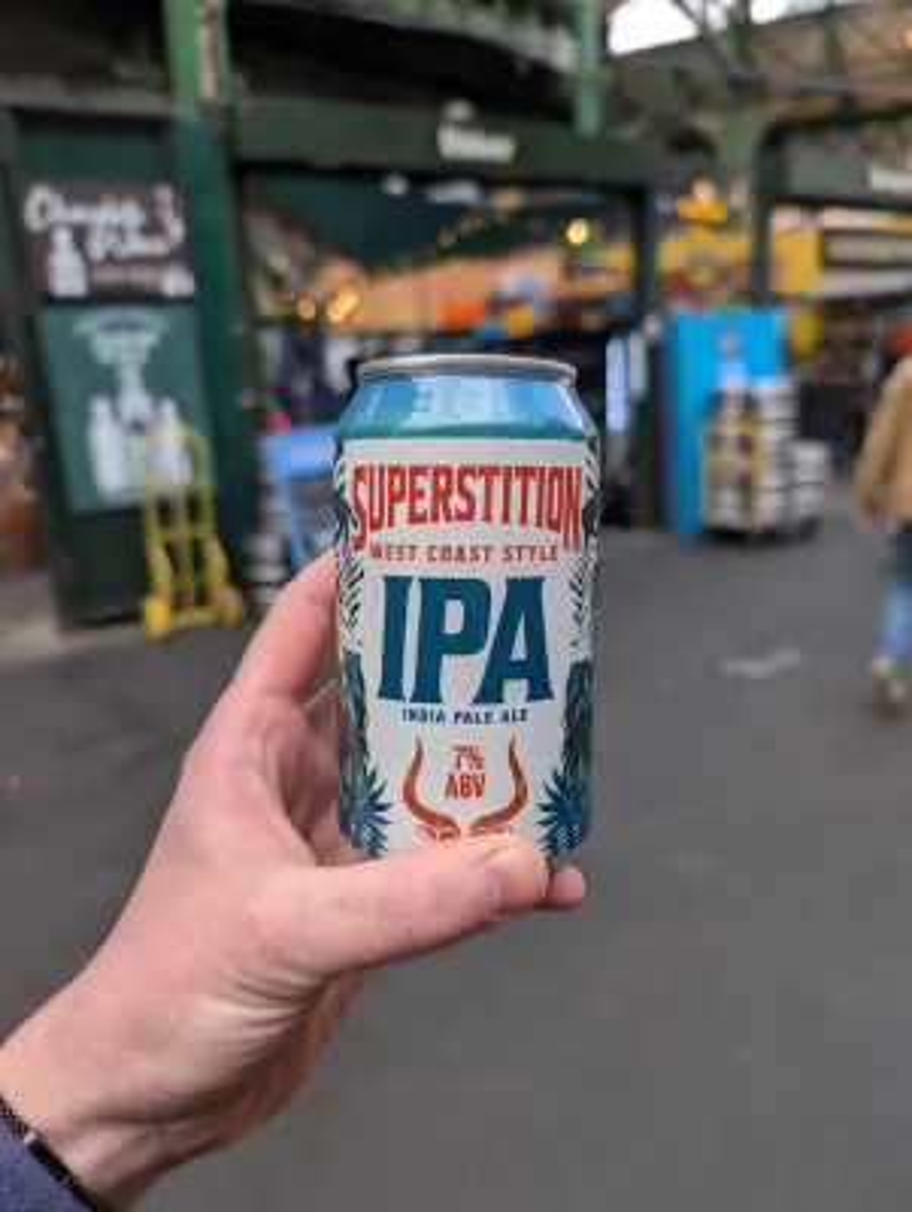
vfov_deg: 71.5
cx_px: 456
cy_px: 606
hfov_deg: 56.9
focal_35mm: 24
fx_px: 841
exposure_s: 1/100
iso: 34
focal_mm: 6.9
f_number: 1.68
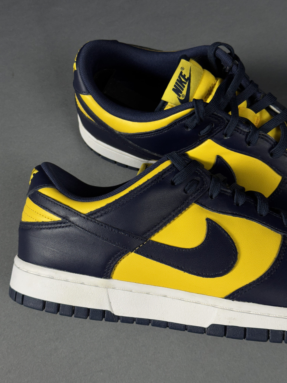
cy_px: 192
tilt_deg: -64.7
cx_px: 144
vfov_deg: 39.7
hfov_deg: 30.3
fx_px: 531
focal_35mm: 48
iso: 80
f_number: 1.78
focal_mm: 6.76
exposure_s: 1/60
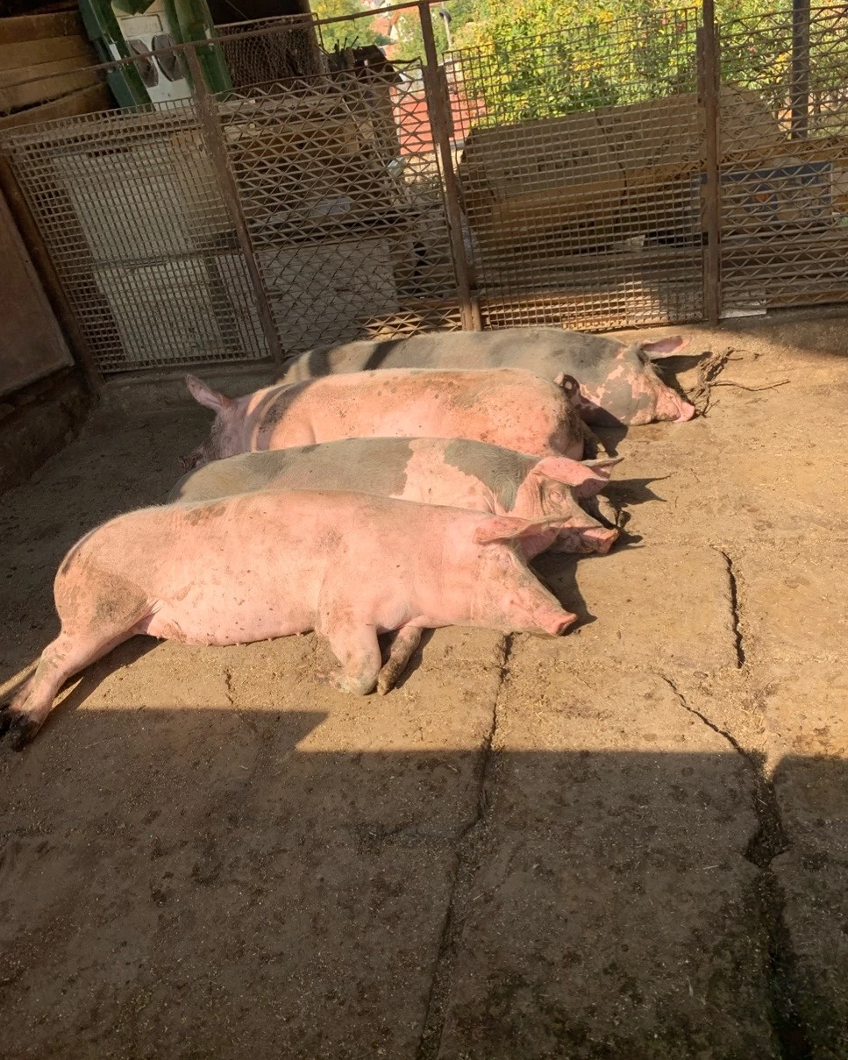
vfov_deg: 62.2
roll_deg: +11.8
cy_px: 534
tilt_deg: -30.8
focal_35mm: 28
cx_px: 431
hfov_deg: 51.5
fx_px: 879
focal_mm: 4.25
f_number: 1.8
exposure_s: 1/894
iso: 25
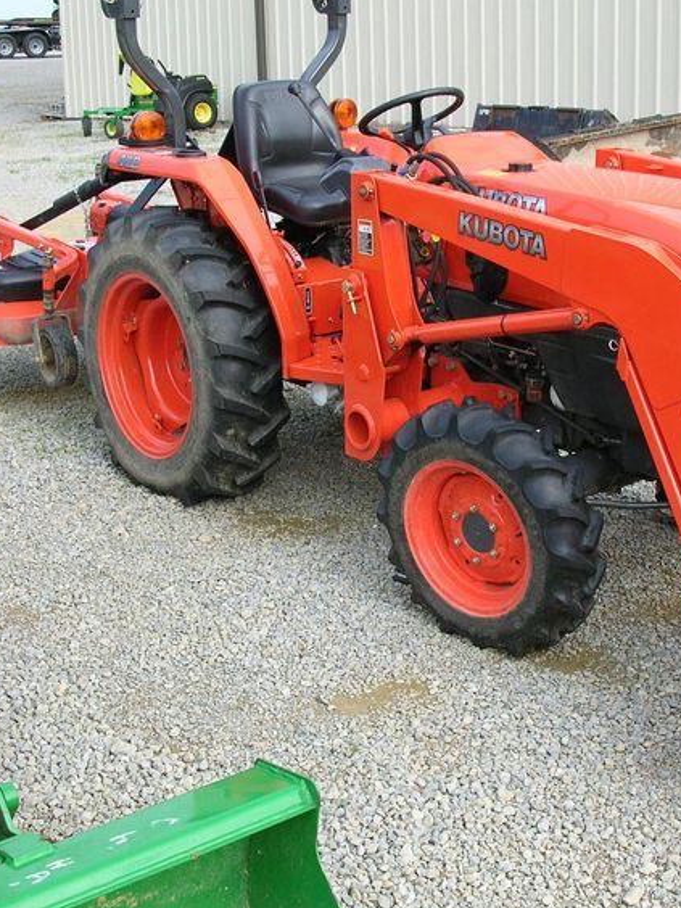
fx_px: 1338
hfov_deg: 28.4
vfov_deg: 37.5
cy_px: 451
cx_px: 444
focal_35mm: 51
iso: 50
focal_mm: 6
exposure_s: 1/169
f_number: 3.7
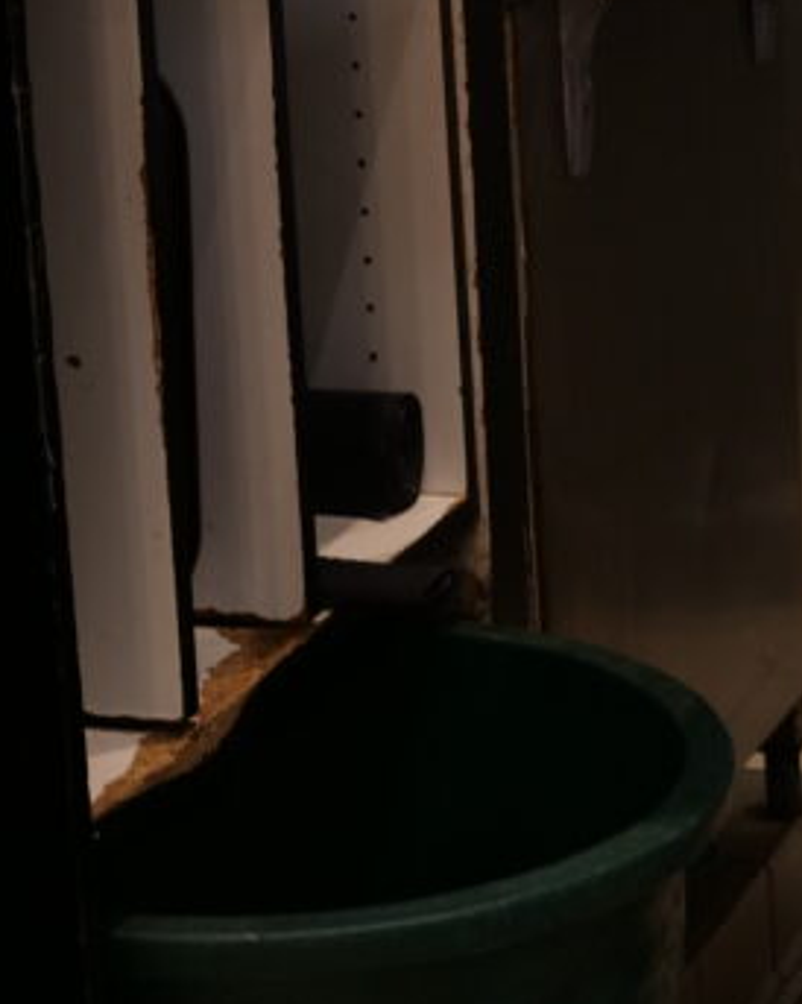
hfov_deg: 11.5
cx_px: 357
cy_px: -129
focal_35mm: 134
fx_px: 3979
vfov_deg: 14.0
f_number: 3.4
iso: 400
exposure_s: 1/60
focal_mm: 23
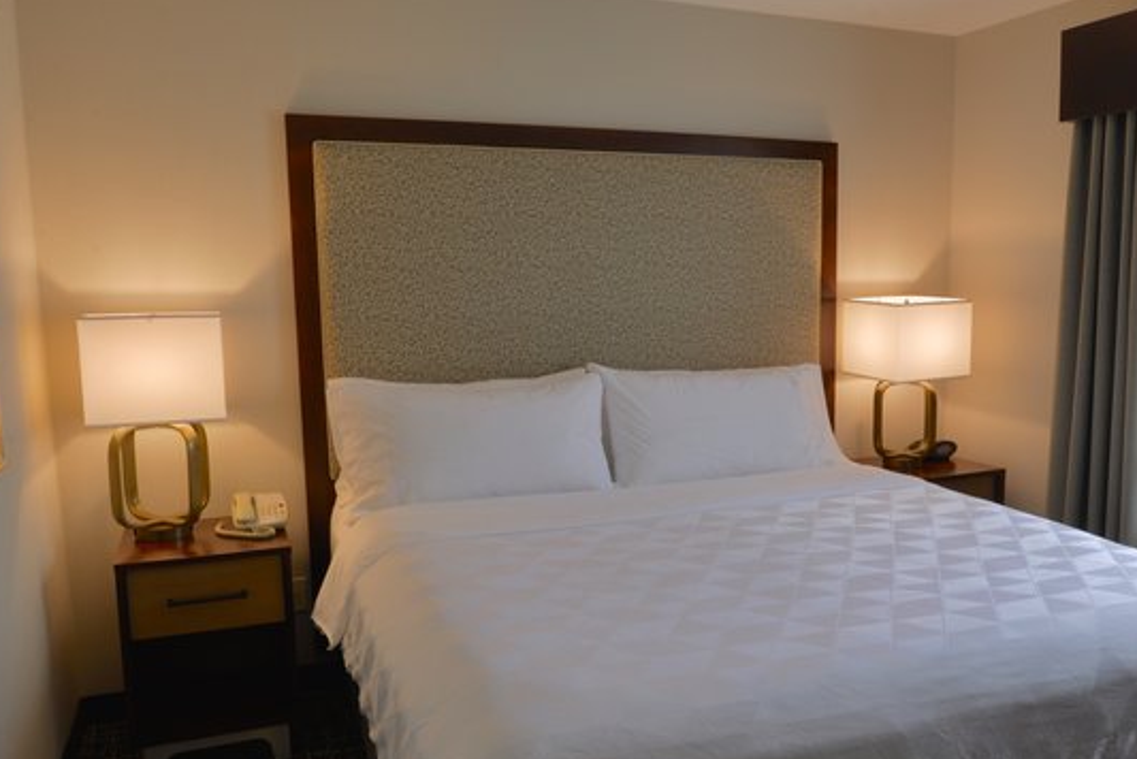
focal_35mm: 30
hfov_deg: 61.6
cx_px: 651
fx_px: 948
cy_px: 418
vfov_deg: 43.6
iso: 400
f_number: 16
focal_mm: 20
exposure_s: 1/5
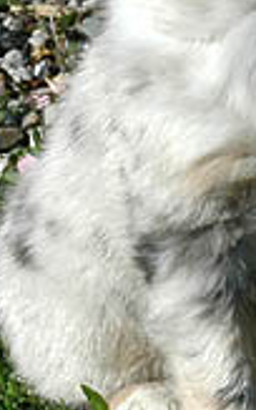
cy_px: 55
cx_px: 537
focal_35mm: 254
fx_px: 2832
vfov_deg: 8.2
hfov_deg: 5.1
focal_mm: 45
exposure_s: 1/500
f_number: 11
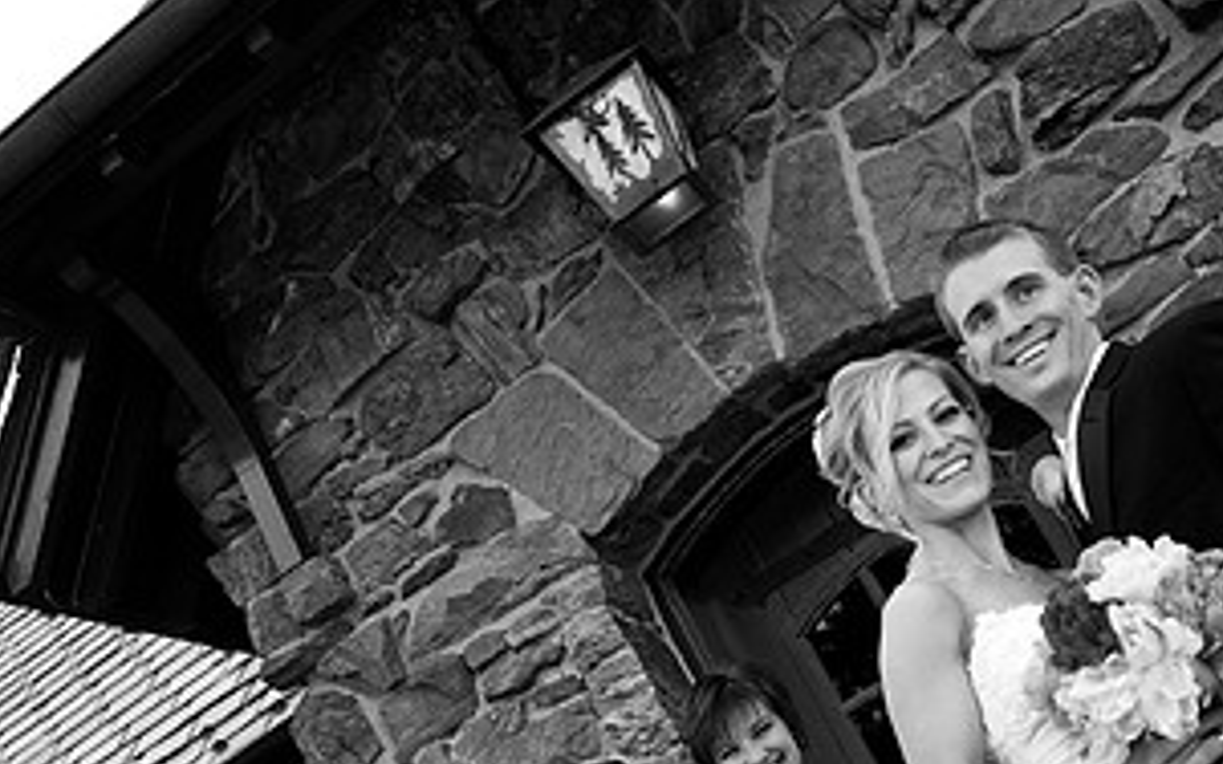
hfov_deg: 36.3
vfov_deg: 22.7
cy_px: 662
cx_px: 577
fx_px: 1866
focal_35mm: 56
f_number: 2.8
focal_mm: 19
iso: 200
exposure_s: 1/250
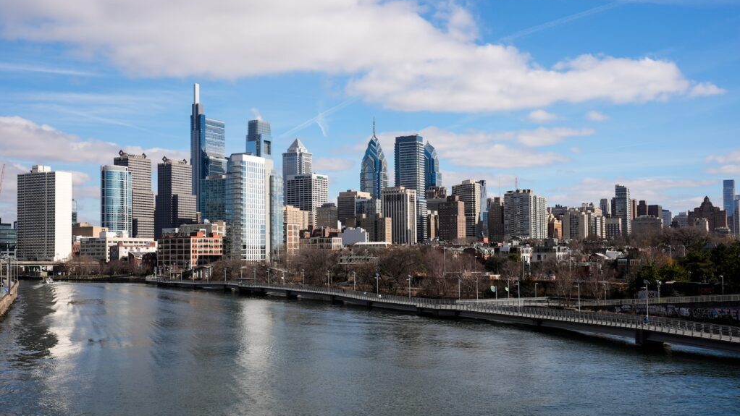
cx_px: 370
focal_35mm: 42
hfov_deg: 48.4
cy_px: 226
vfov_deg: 28.3
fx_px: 824
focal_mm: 40
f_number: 14
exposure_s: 1/320
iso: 320
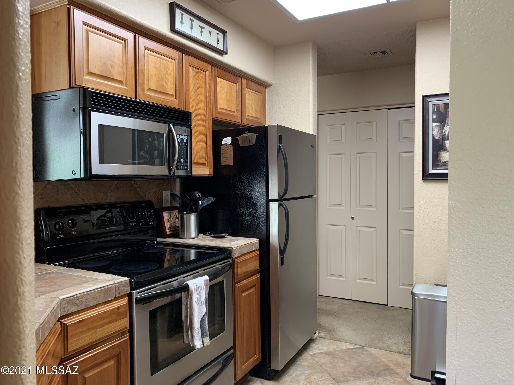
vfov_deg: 53.1
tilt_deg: -2.0
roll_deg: -0.7
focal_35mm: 26
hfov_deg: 67.3
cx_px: 257
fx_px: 386
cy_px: 192
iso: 160
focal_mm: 4.25
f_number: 1.8
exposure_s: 1/60
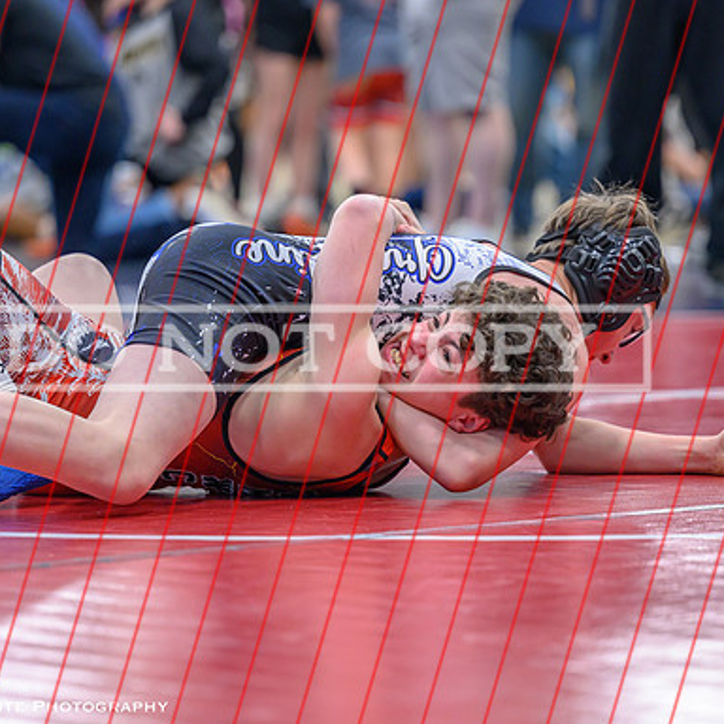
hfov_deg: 8.1
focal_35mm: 215
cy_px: 417
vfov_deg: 8.1
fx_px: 5088
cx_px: 424
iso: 2000
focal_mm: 135
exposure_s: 1/640
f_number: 2.8
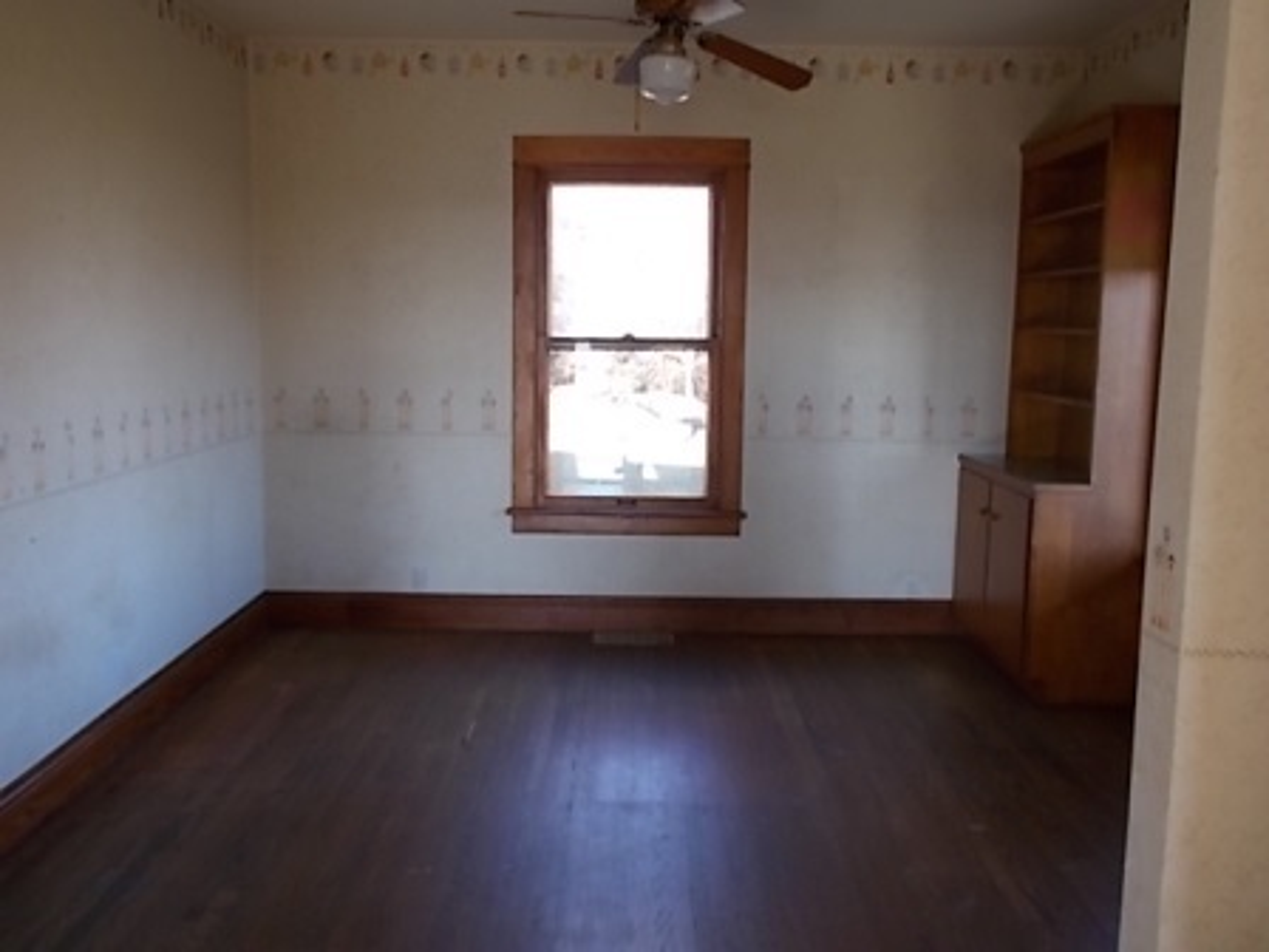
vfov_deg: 41.8
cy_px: 476
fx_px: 1246
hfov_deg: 54.0
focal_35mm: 34
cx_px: 634
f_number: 3.6
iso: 80
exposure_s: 1/25
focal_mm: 6
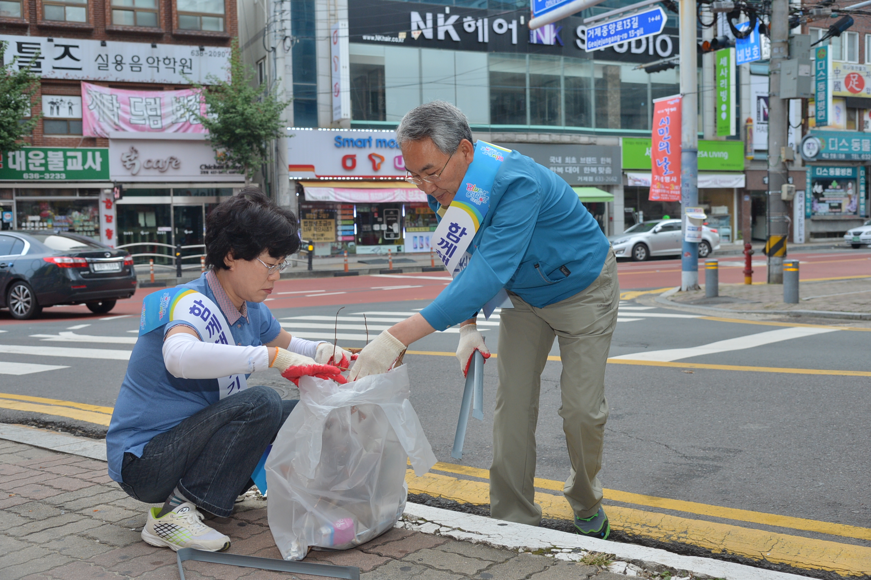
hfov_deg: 50.7
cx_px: 436
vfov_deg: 35.0
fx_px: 919
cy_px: 290
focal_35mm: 38
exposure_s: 1/250
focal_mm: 38
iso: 400
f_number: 5.6
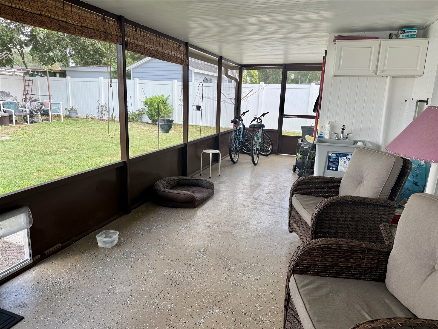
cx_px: 219
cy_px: 164
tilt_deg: -12.9
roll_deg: -1.6
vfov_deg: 56.8
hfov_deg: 71.6
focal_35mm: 24
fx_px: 304
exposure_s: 1/421
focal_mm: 6.76
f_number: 1.78
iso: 80
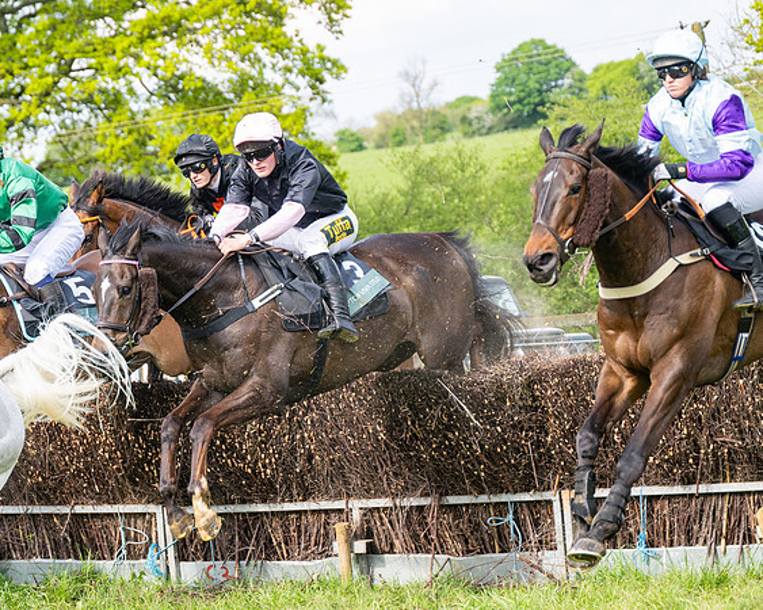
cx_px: 305
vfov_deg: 9.3
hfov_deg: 11.6
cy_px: 305
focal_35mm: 166
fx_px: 3739
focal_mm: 98
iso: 400
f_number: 4
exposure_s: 1/1600
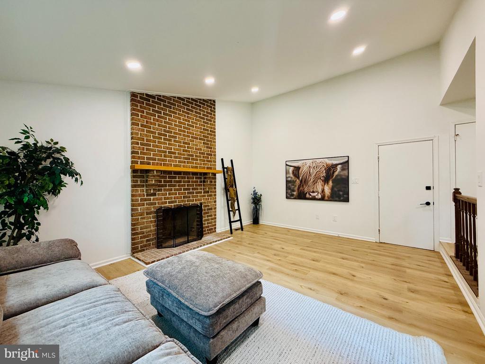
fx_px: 196
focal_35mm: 14
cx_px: 242
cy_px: 182
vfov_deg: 85.7
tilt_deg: -0.1
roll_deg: +0.7
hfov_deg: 102.1
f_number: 2.2
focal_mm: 2.22
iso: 160
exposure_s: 1/60
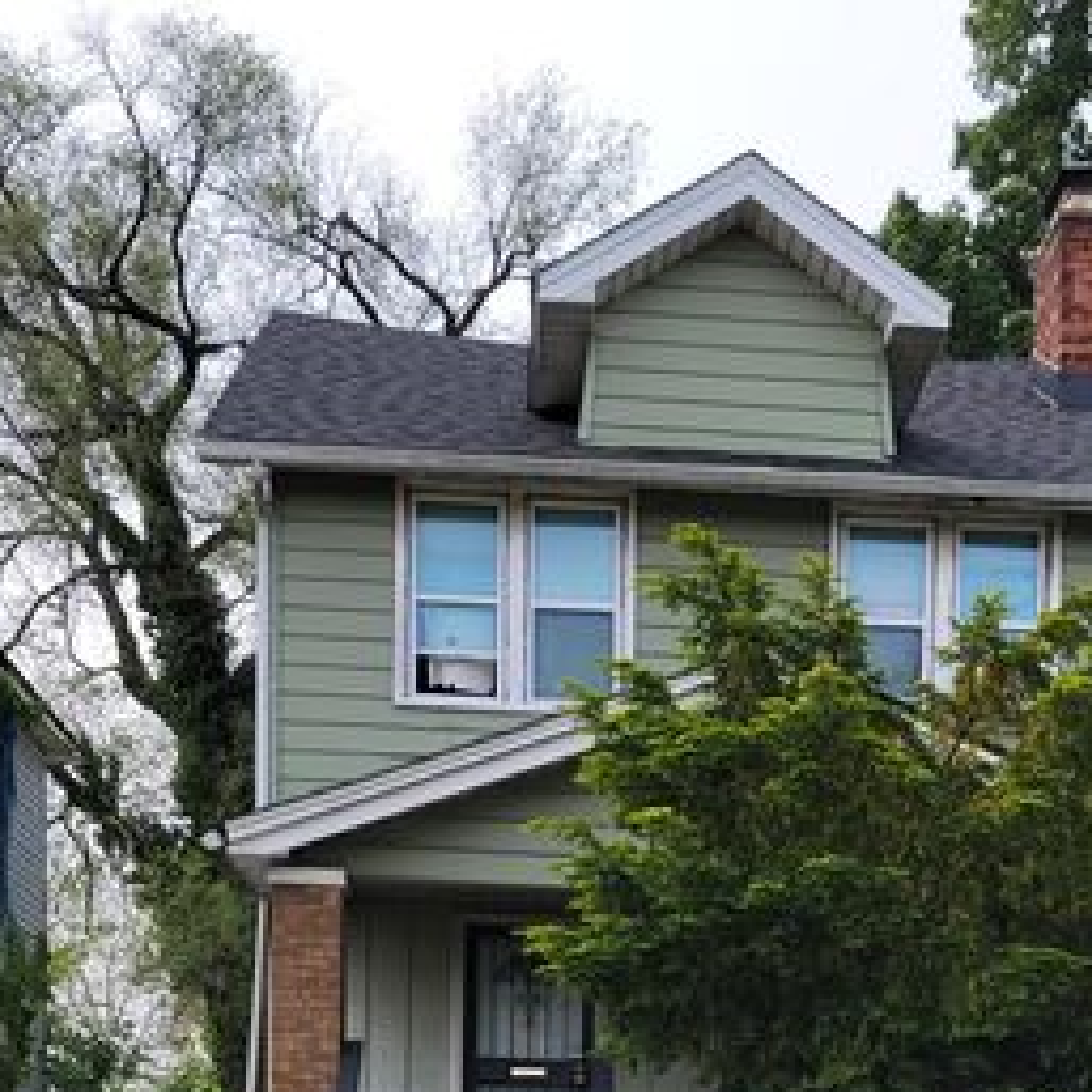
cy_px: 1345
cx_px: 671
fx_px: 1963
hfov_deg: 31.0
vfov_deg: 27.1
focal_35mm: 55
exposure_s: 1/568
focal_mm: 6.7
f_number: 1.8
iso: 16
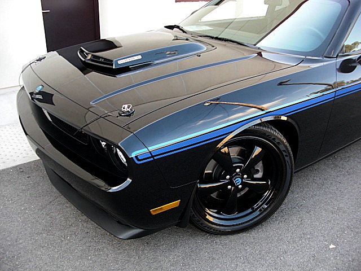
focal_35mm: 36
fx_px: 375
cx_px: 180
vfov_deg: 39.7
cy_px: 136
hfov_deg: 51.4
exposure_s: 1/100
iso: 100
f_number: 2.8
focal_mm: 6.3
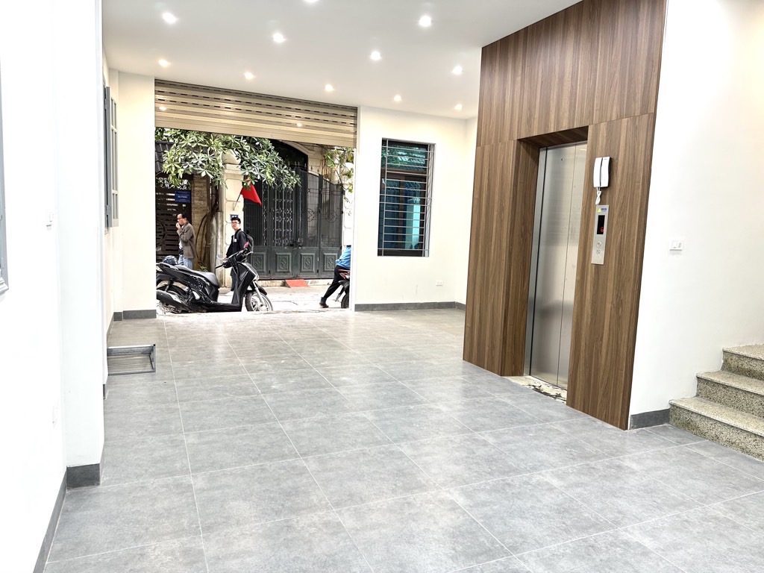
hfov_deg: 71.6
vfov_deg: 56.8
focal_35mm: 24
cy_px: 286
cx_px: 382
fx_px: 530
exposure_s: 1/50
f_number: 1.78
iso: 125
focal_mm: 6.86
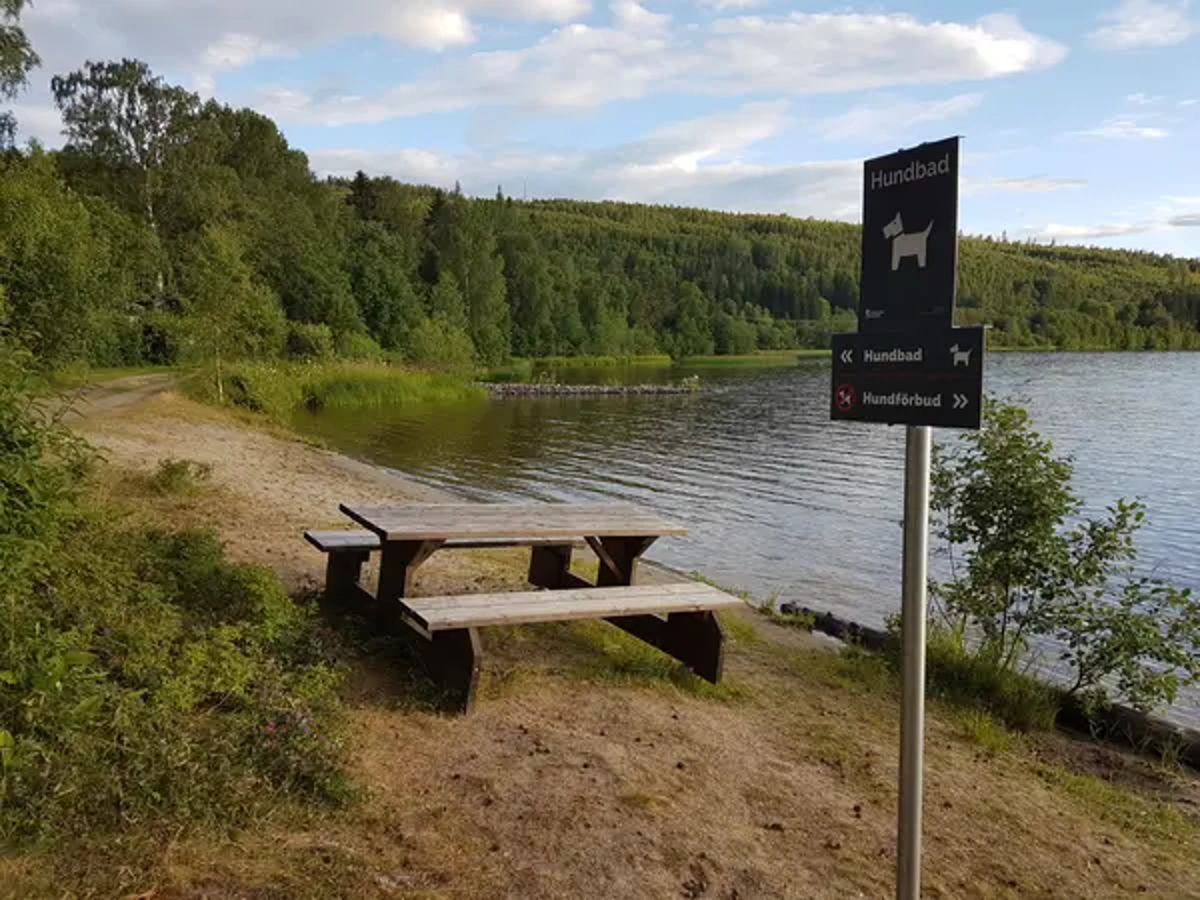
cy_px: 450
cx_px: 600
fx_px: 901
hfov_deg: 67.3
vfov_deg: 53.1
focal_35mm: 26
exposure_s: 1/654
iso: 40
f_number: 1.7
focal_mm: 4.2
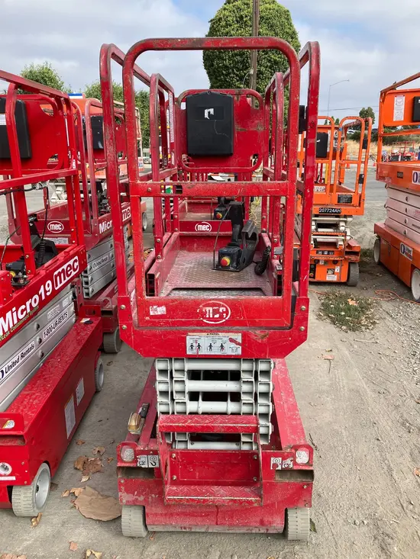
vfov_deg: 63.4
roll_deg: -1.3
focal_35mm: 28
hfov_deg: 49.8
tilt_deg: -15.3
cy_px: 280
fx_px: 453
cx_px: 210
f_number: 1.8
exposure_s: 1/725
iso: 32
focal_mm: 3.99
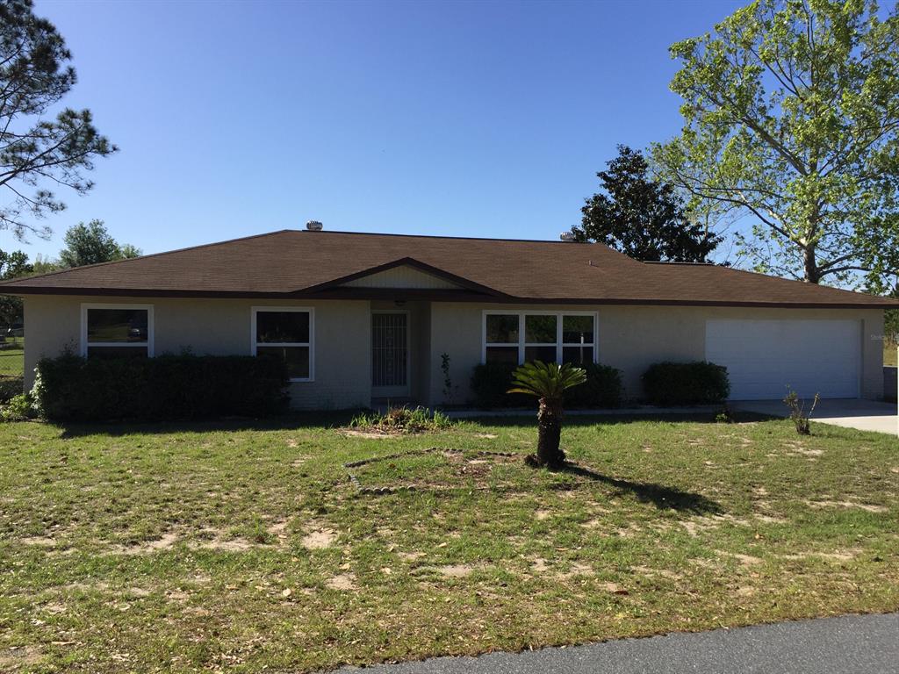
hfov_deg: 61.7
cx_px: 450
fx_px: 753
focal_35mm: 29
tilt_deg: -1.2
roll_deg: -2.1
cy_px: 337
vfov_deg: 48.2
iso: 32
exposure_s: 1/2326
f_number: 2.2
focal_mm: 4.15
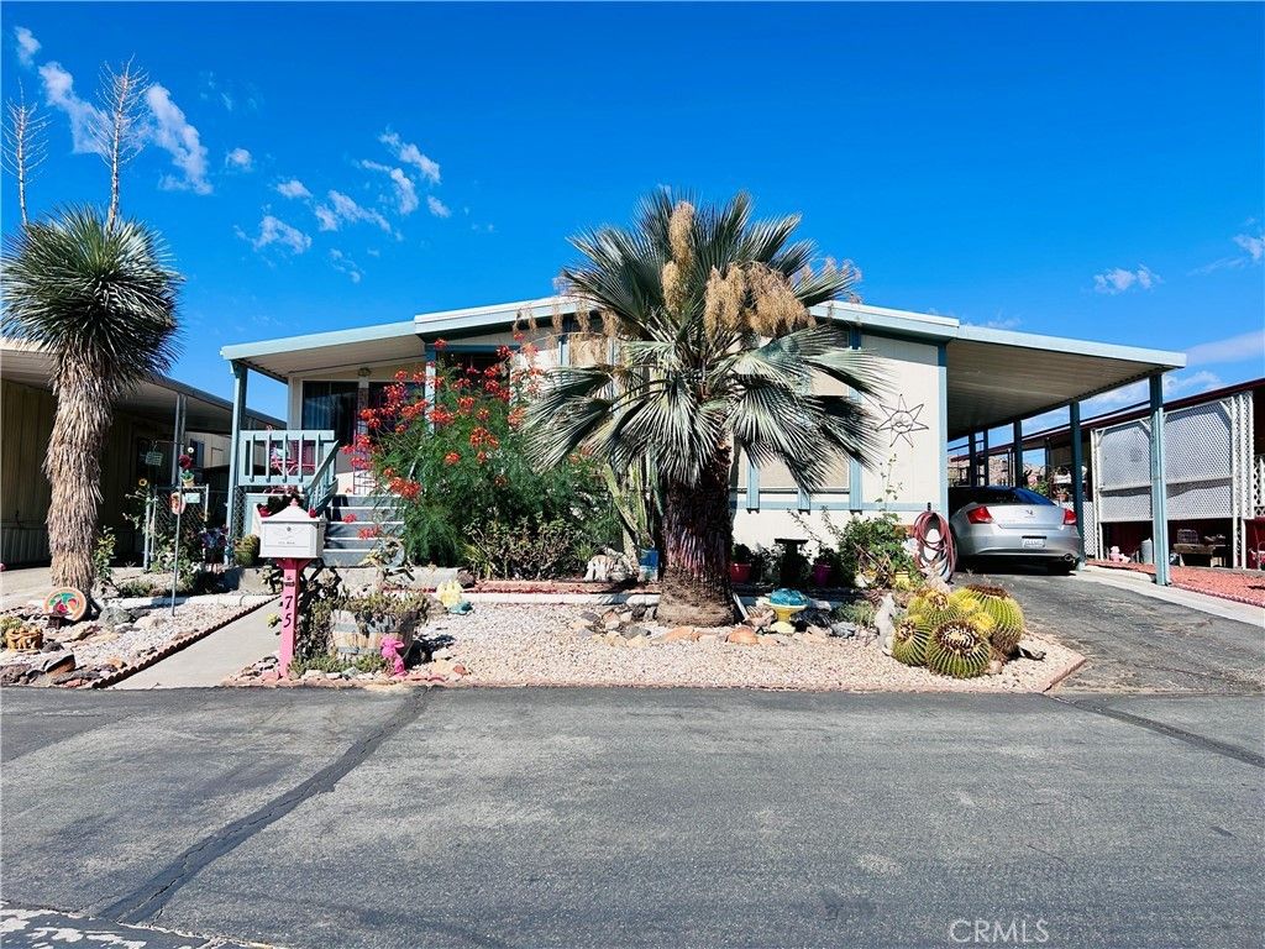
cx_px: 632
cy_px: 474
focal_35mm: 26
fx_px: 950
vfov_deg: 53.1
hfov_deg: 67.3
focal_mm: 5.7
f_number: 1.5
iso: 50
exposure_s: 1/5882
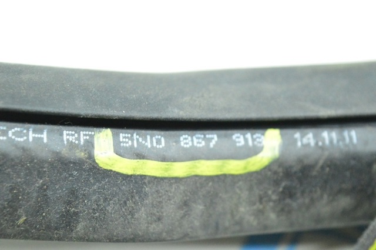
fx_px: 861
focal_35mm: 82
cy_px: 125
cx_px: 188
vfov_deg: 16.5
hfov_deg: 24.6
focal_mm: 55
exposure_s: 1/100
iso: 6400
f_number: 5.6
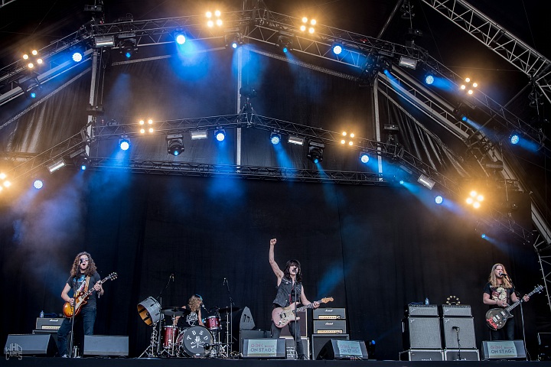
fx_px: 712
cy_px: 184
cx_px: 276
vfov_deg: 28.9
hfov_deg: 42.3
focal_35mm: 46
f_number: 2.8
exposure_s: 1/100
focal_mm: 31
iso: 100
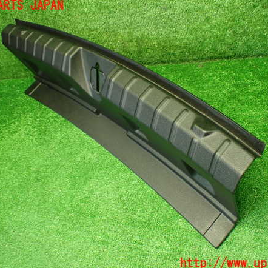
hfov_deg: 46.0
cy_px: 135
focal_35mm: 36
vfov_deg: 46.0
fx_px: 315
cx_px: 135
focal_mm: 5.4
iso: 800
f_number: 2.3
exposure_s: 1/80
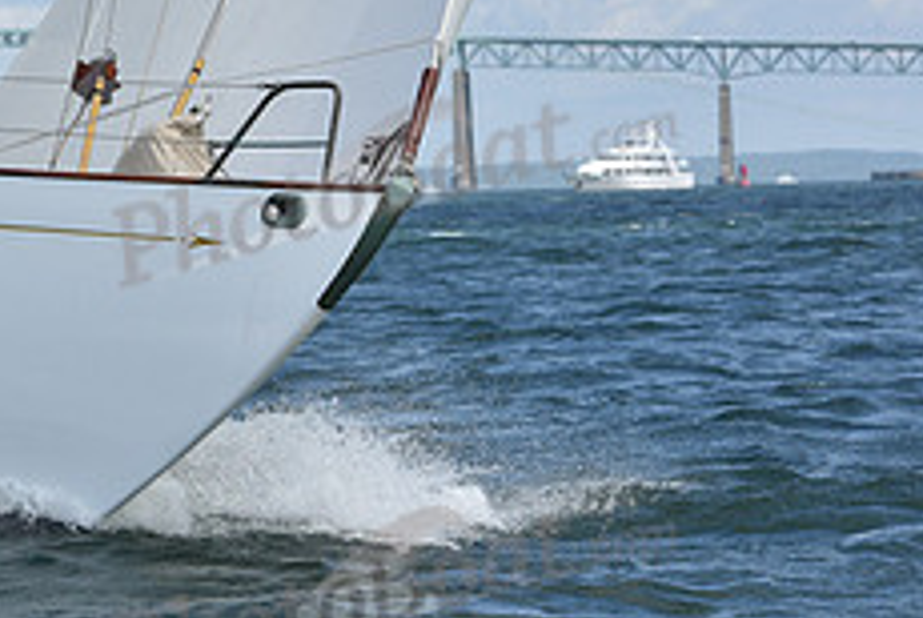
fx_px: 6341
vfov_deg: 5.6
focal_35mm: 247
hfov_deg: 8.3
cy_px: 30
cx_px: -92
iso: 250
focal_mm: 98
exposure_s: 1/1250
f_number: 6.3
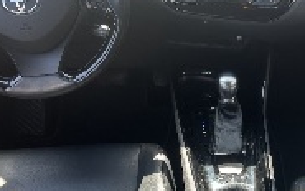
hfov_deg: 32.3
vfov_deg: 21.0
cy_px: 109
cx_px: 228
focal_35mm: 62
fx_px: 516
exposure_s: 1/176
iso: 50
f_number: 1.5
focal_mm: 5.7
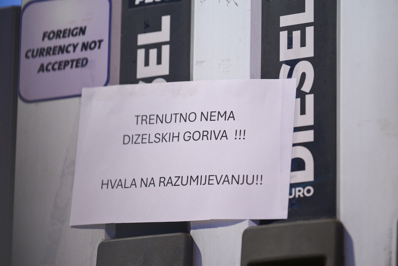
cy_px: 133
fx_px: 2211
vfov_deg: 6.9
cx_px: 199
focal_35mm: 200
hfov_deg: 10.3
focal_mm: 200
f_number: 2.8
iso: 1250
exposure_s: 1/60
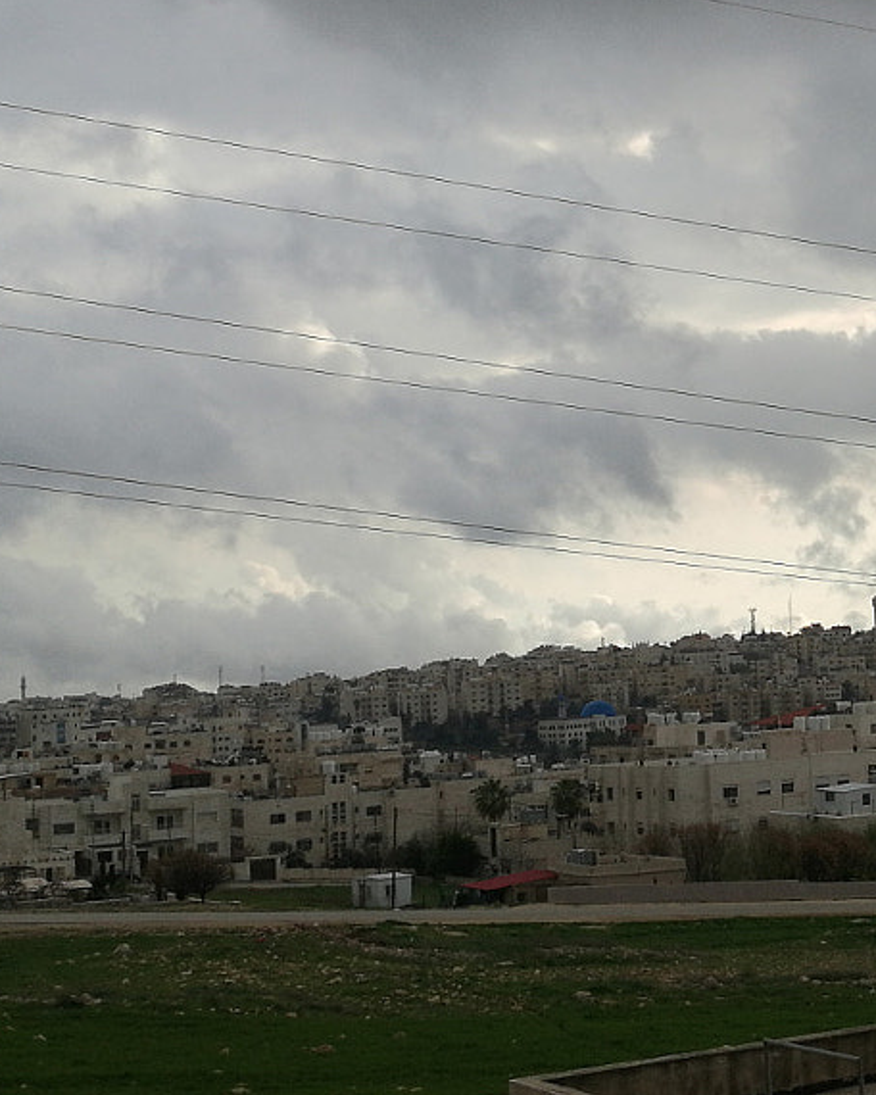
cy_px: 419
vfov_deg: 25.7
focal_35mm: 74
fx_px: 2398
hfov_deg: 20.1
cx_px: 878
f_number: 2
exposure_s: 1/1181
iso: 50
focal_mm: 4.04
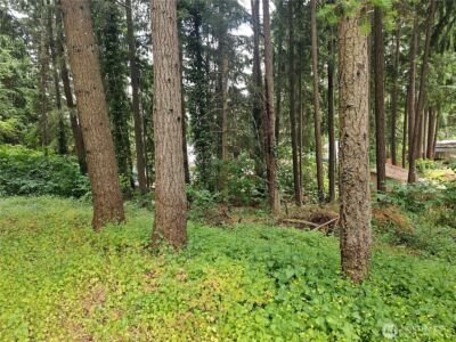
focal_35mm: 23
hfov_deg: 73.9
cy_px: 171
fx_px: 303
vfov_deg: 58.9
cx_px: 228
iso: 50
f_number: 1.7
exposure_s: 1/120
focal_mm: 6.3
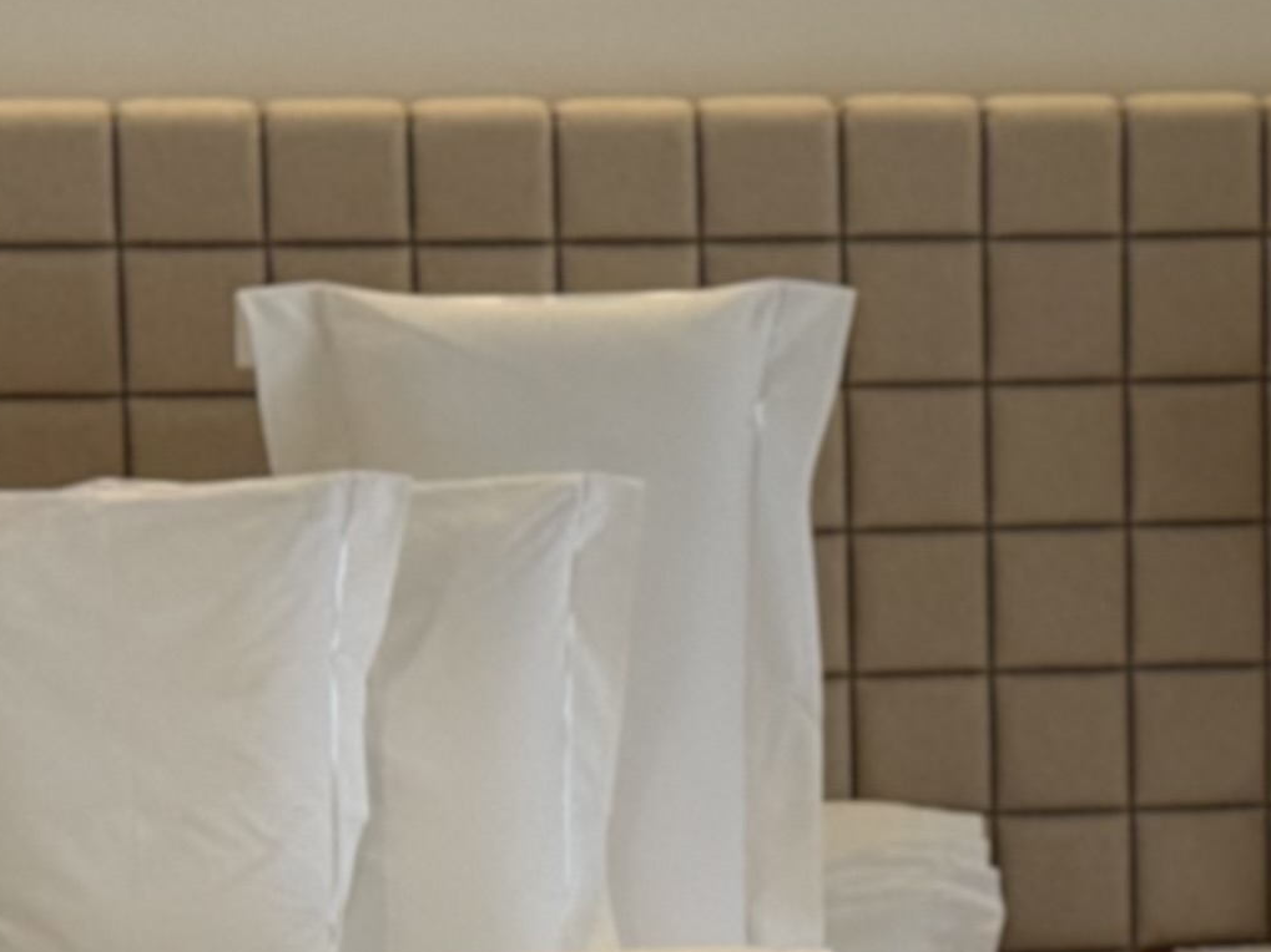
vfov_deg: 7.7
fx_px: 6975
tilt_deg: -8.0
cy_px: 1368
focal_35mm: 190
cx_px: 1060
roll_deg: +0.3
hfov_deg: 10.4
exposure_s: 1/41
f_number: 1.78
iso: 160
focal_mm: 6.76
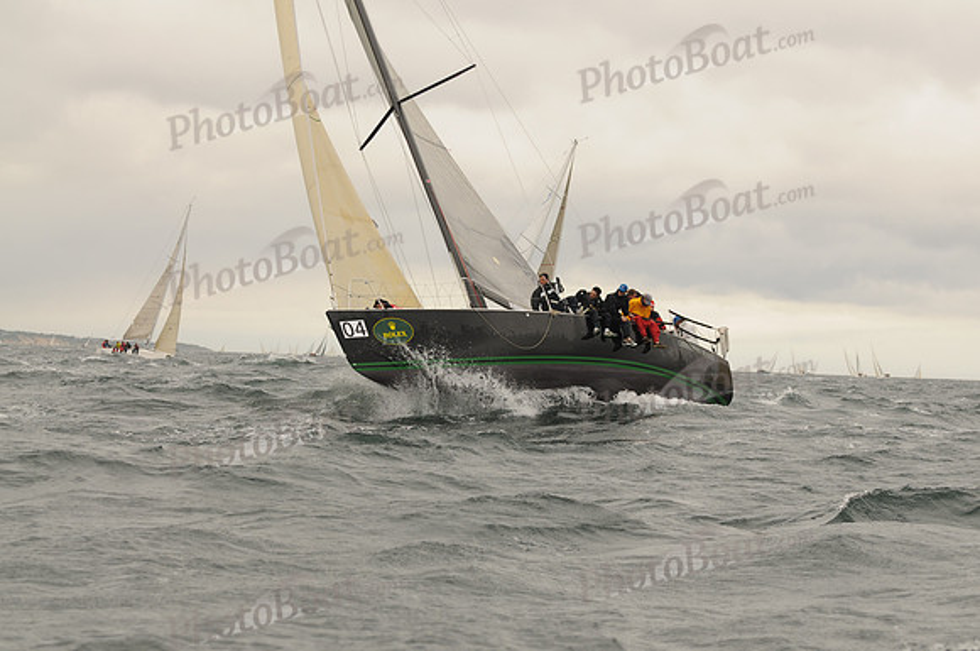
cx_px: 490
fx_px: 2854
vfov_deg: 13.0
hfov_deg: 19.5
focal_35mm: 105
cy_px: 326
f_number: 4
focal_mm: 70
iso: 200
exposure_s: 1/1000
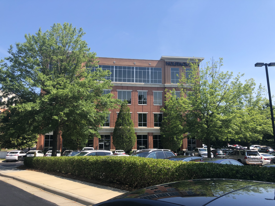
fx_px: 222
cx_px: 138
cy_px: 103
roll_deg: -0.2
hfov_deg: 63.4
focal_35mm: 28
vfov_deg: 49.7
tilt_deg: +8.6
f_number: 1.8
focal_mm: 4
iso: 20
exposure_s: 1/1389
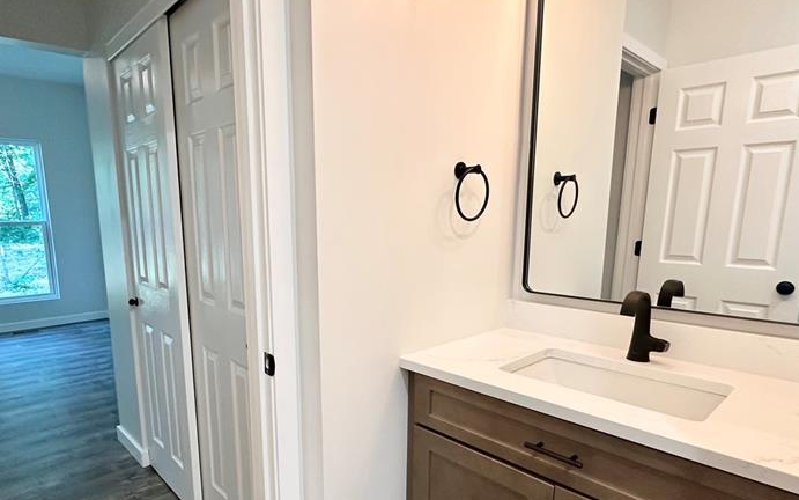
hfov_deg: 79.3
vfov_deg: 54.7
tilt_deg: -11.2
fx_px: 479
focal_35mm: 22
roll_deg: +0.0
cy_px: 301
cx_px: 352
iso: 250
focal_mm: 2.22
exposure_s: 1/120
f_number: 2.2
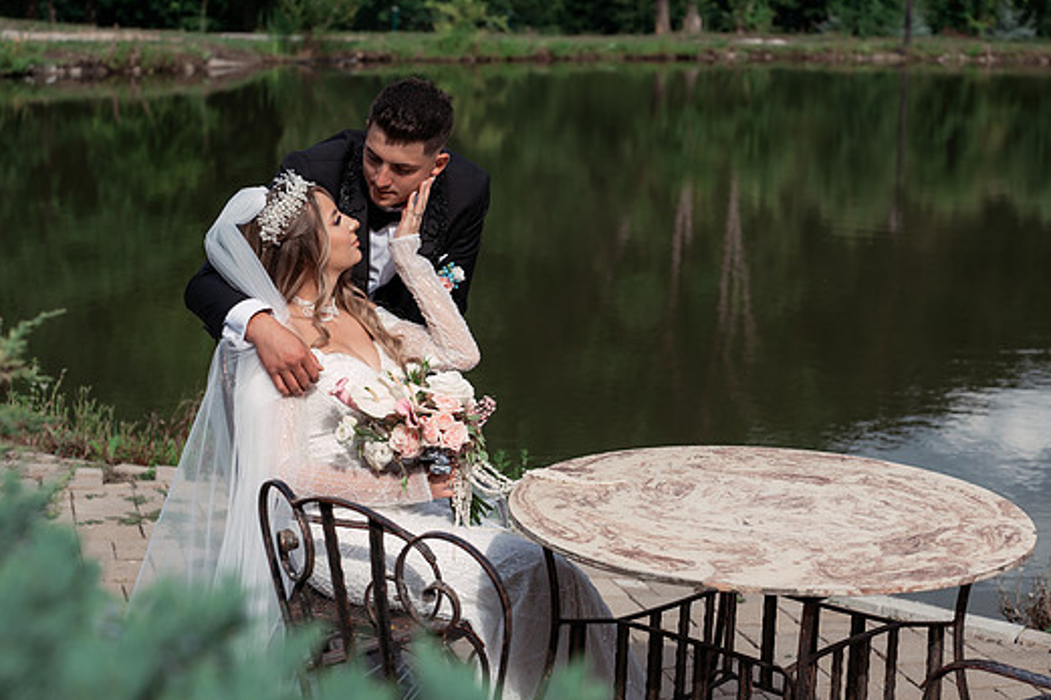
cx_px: 508
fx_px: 2014
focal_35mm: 69
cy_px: 375
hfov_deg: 29.3
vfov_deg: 19.7
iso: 160
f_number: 4
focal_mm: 62
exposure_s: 1/1250
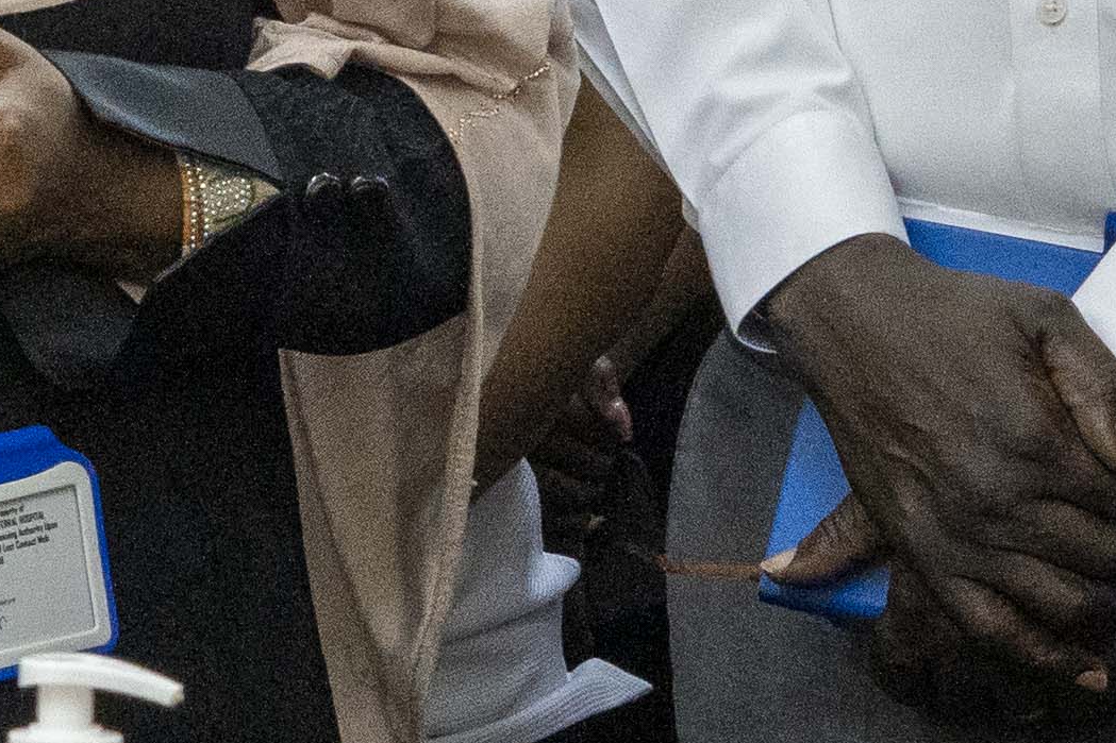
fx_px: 10352
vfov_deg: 4.1
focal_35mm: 334
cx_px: 156
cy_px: -227
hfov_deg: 6.2
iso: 8000
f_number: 7.1
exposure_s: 1/100
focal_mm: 50
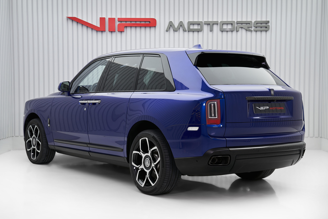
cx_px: 164
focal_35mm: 54
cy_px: 111
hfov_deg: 36.9
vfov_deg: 25.1
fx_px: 492
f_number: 9
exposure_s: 1/20
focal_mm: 53
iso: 125
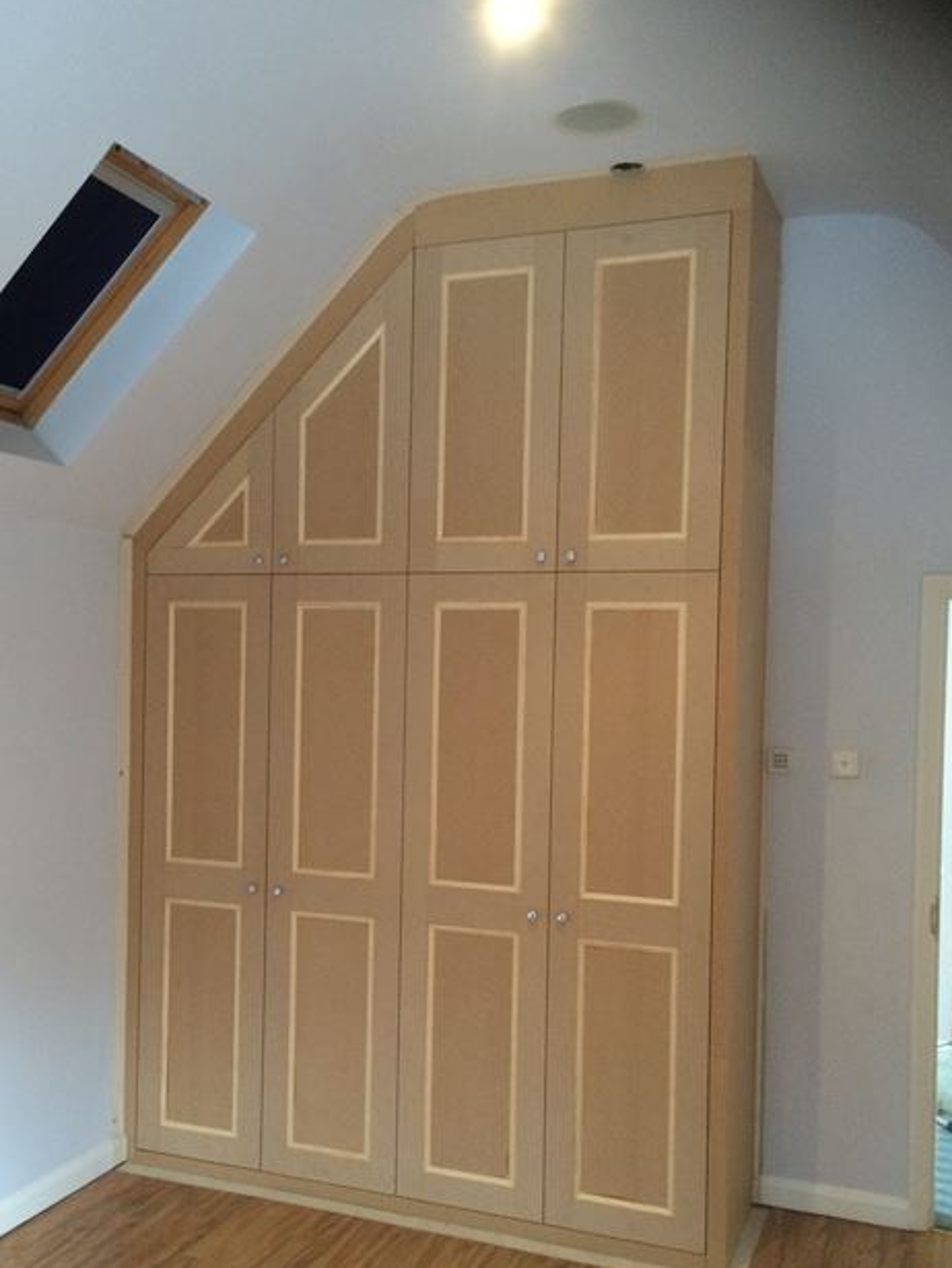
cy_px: 697
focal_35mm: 39
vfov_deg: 47.8
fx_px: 1429
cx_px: 354
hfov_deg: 36.6
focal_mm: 4.12
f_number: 2.2
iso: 250
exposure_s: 1/30
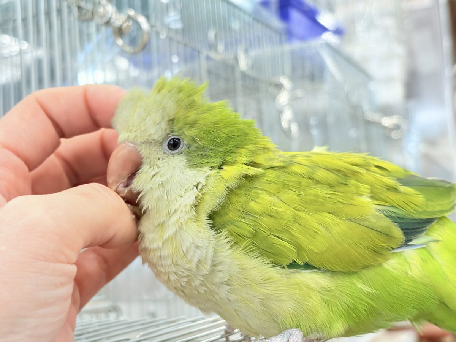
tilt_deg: +5.6
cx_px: 228
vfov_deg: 28.0
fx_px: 685
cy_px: 171
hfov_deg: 36.8
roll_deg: +3.9
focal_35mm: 52
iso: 80
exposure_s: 1/50
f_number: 1.6
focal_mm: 5.96
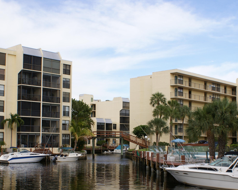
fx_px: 387
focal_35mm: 55
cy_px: 128
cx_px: 116
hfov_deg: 34.1
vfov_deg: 27.4
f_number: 10
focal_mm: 24
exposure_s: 1/100
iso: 100
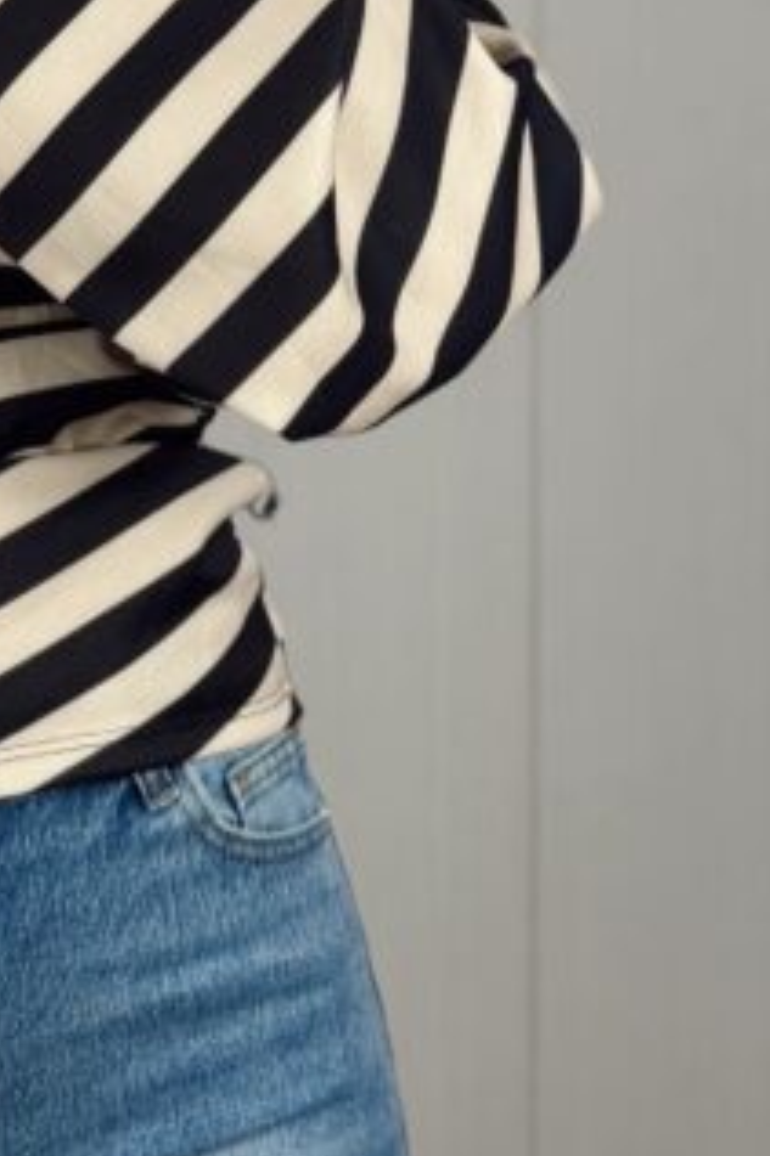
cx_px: -234
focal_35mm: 126
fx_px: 4047
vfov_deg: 16.2
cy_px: 281
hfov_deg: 10.6
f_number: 1.78
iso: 50
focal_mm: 6.76
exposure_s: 1/100
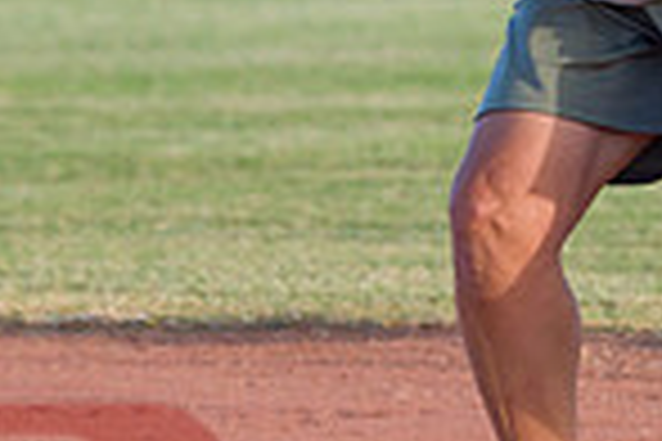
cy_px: 132
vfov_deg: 1.4
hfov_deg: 2.0
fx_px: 18608
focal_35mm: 1012
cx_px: 722
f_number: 6.3
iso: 640
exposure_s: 1/800
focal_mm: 220
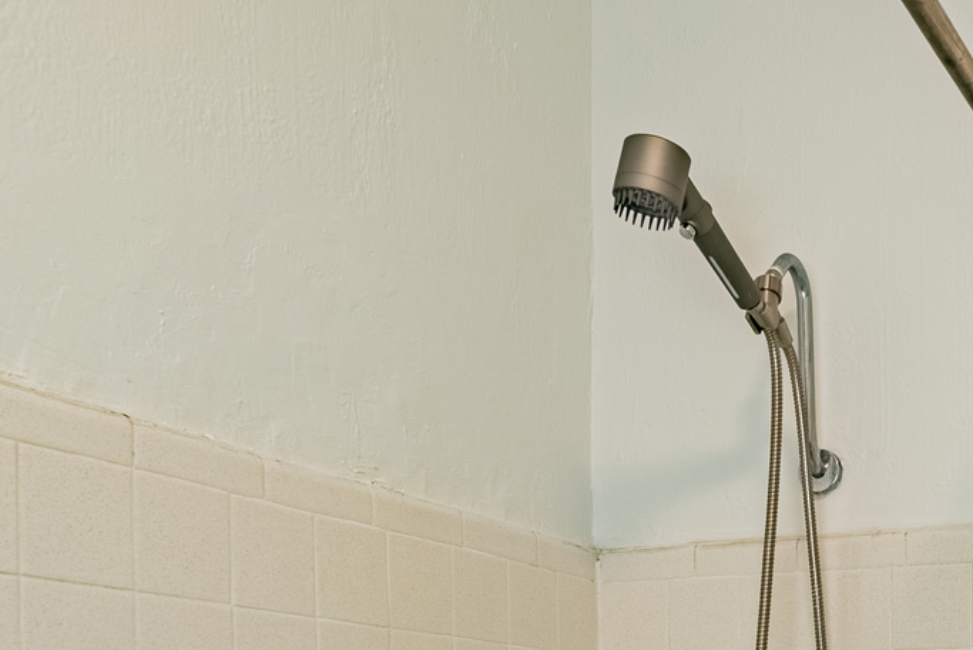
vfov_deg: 24.7
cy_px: 827
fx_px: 1298
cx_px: 845
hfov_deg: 38.7
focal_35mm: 48
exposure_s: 1/400
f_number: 6.3
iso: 200
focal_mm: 16
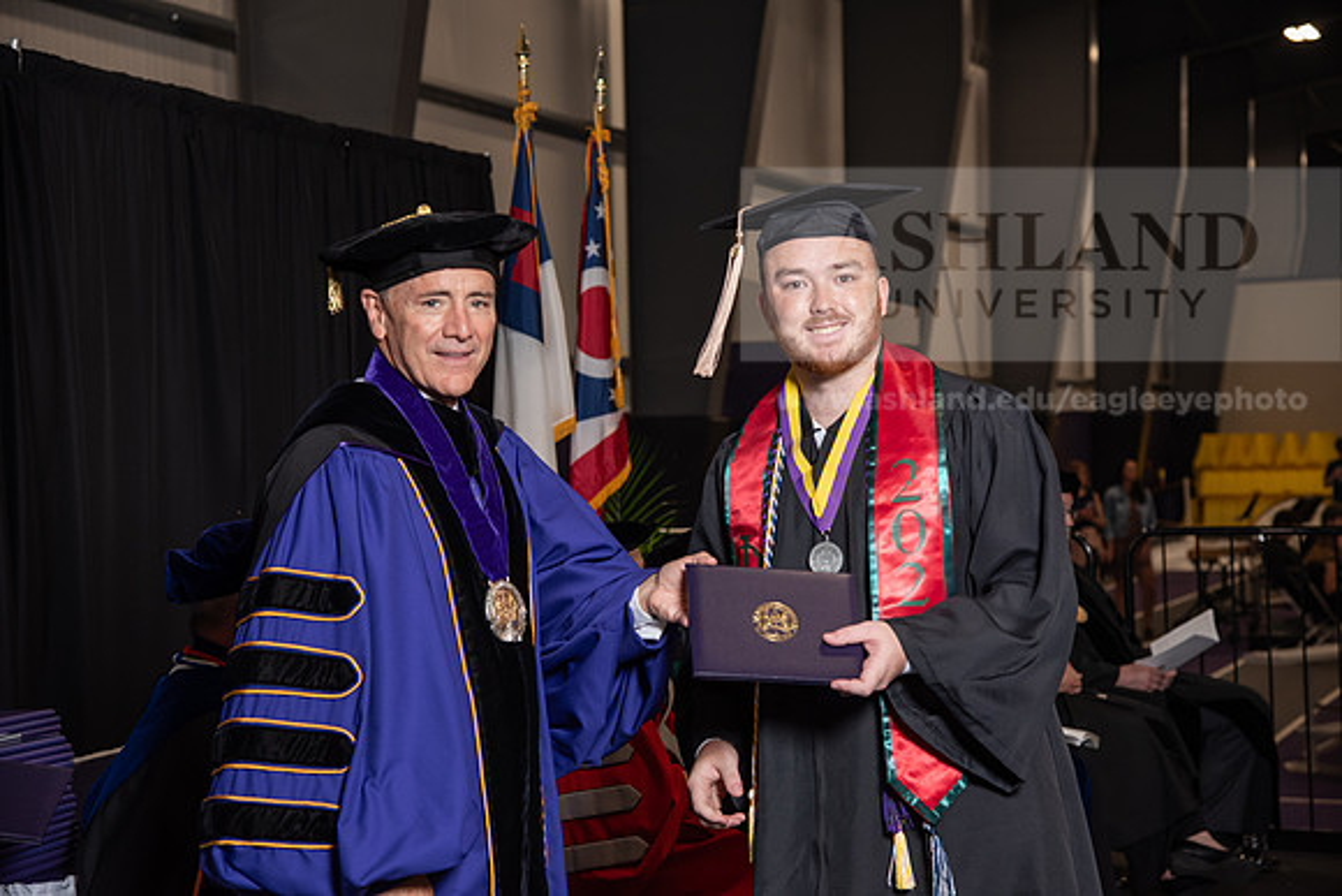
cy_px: 448
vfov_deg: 17.5
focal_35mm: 78
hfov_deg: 26.0
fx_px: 2908
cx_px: 671
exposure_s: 1/200
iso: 1000
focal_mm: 78
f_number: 5
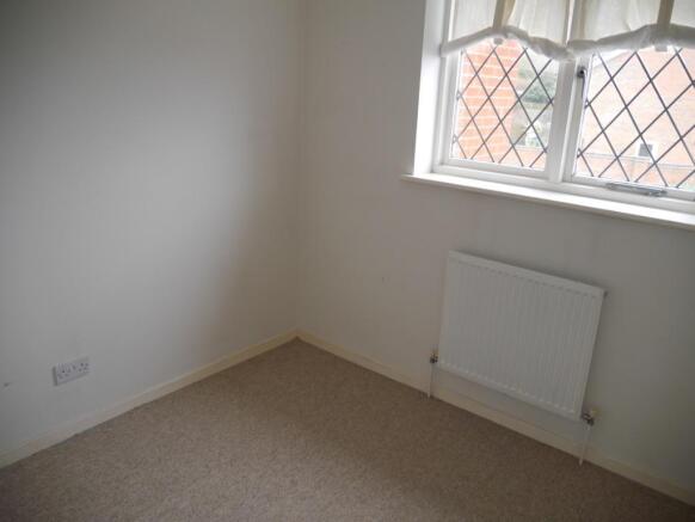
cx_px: 348
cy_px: 261
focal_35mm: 30
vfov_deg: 46.8
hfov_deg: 59.9
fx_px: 603
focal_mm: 15
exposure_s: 1/30
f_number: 3.6
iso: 250
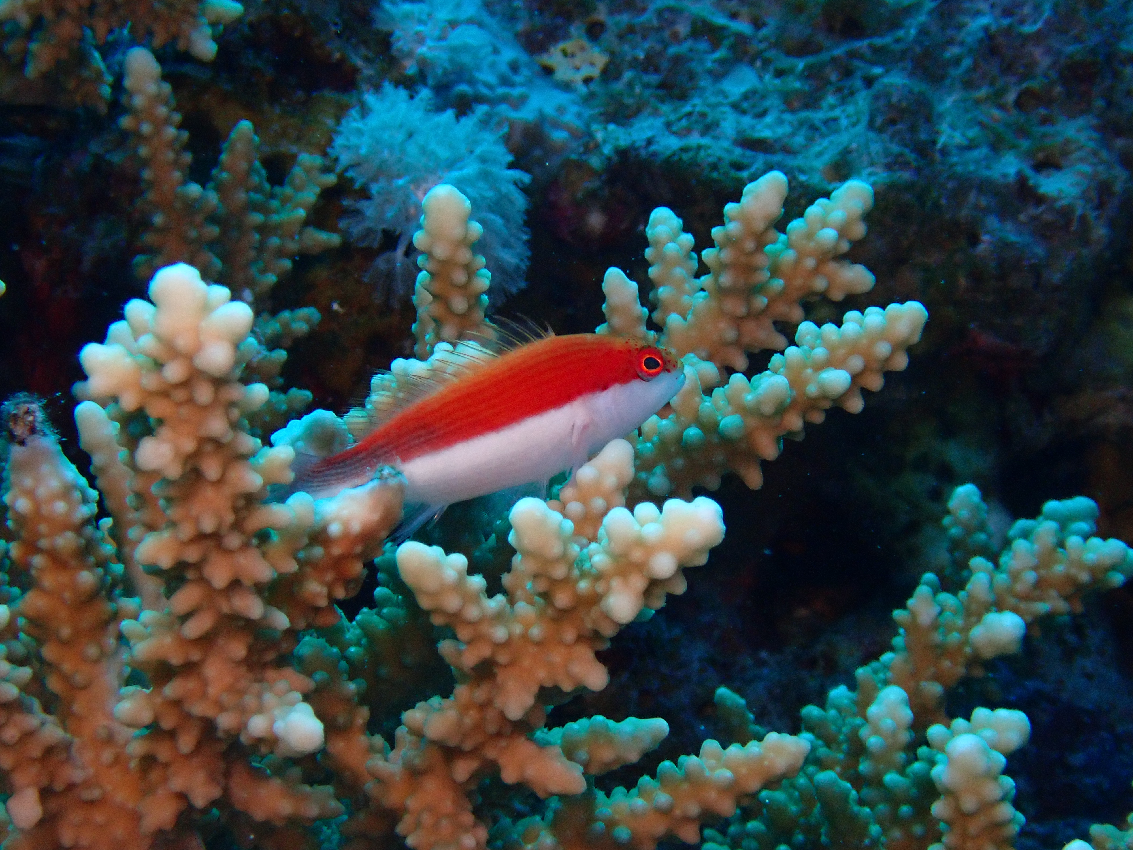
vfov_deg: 14.8
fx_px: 3273
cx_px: 566
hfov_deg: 19.6
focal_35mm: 100
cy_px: 425
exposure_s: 1/200
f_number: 6.3
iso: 500
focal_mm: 18
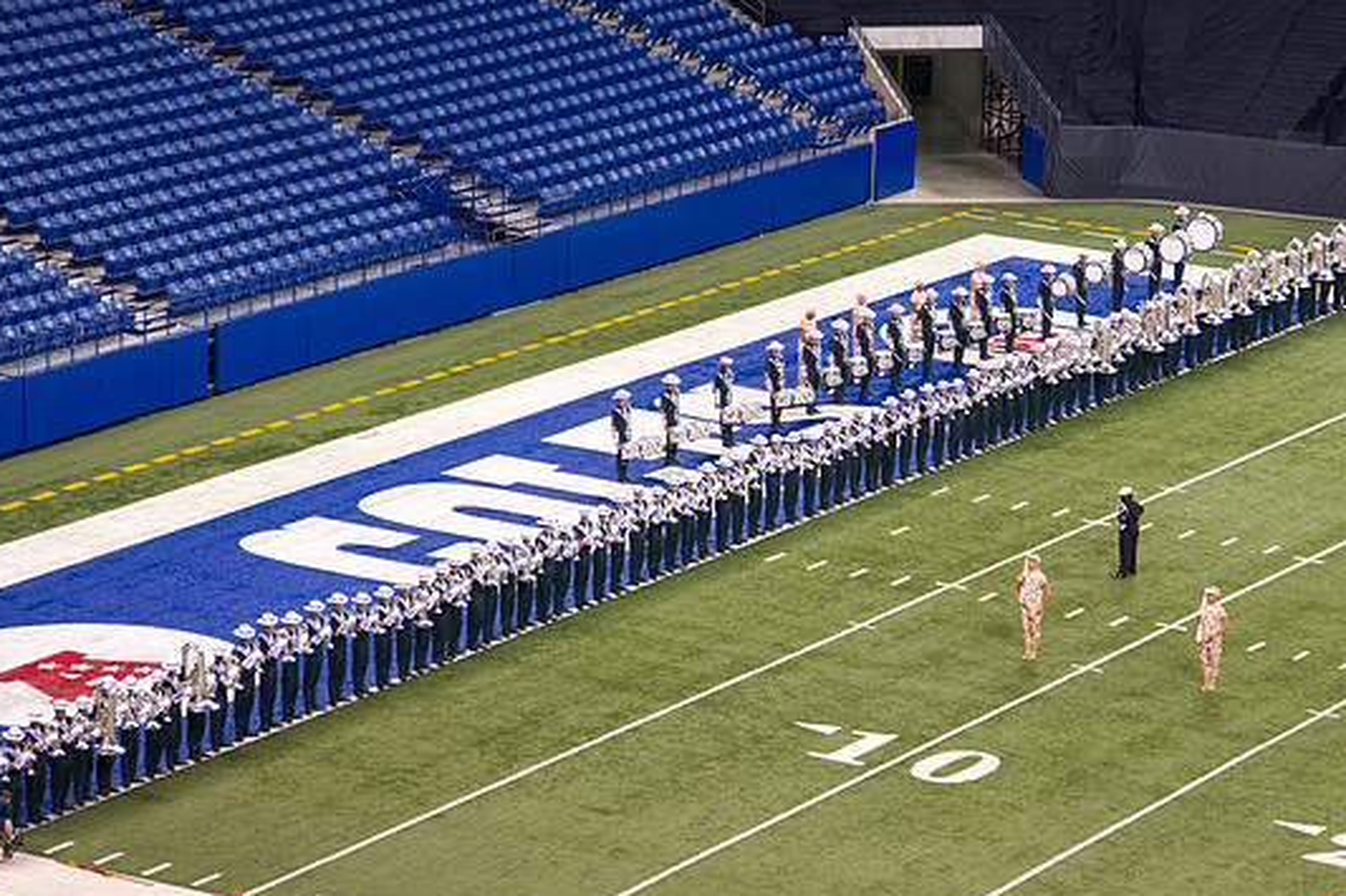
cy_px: 410
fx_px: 5120
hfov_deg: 14.9
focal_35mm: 137
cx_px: 938
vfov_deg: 10.0
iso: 900
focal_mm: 75
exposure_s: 1/200
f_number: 5.3
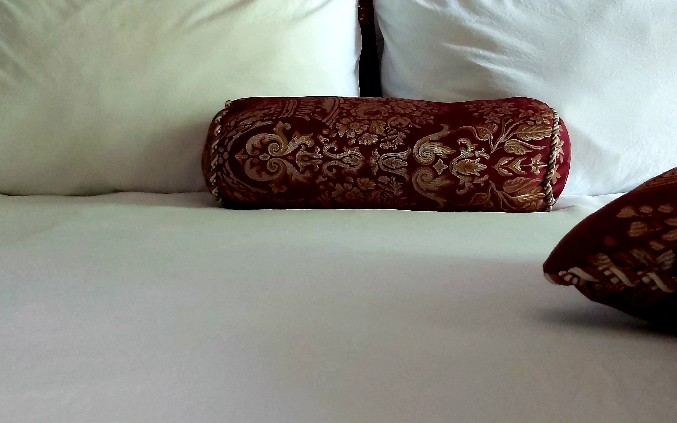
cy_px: 127
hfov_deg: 52.7
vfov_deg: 34.0
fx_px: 683
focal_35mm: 37
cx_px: 336
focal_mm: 3.92
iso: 500
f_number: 1.7
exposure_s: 1/50
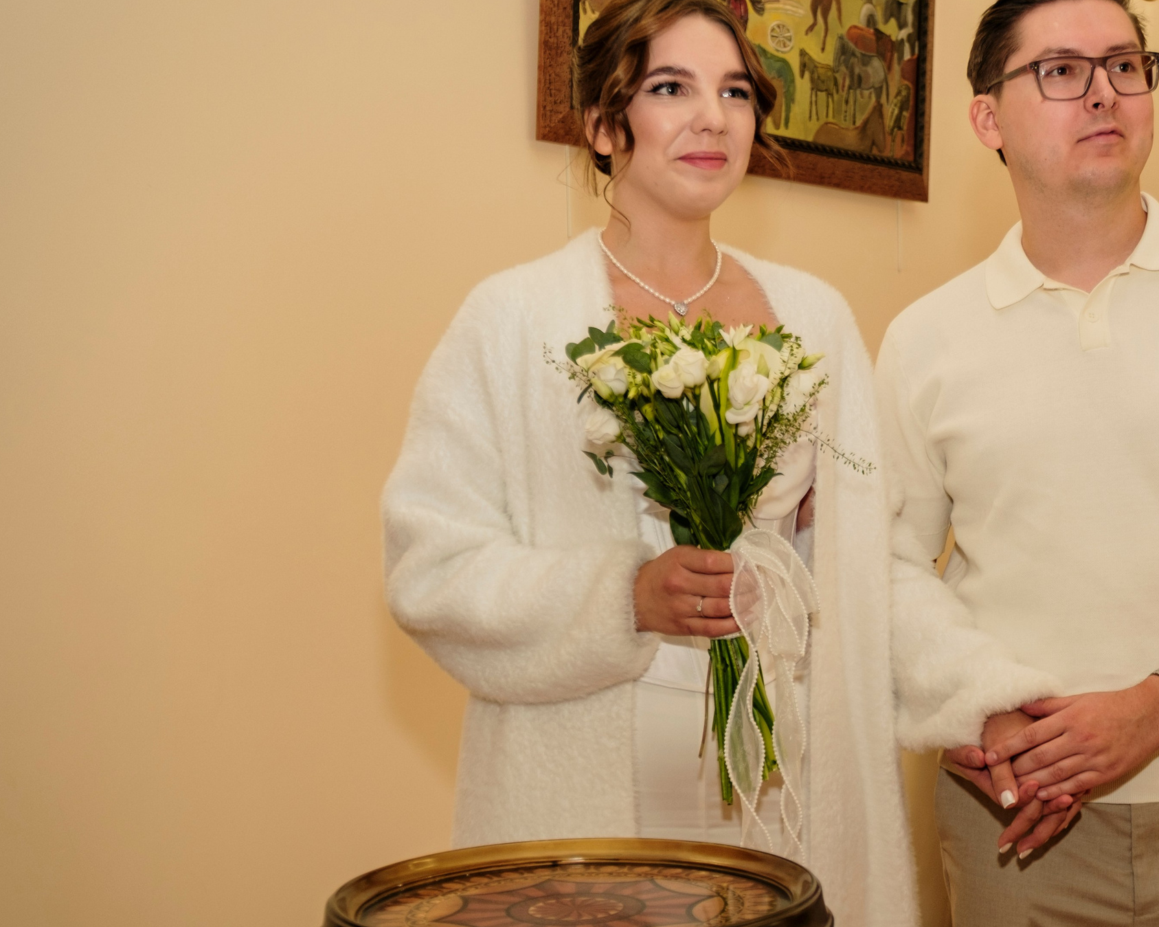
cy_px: 473
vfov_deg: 24.6
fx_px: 2126
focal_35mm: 62
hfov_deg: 30.0
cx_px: 872
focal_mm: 23.4
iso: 160
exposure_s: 1/125
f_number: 2.8
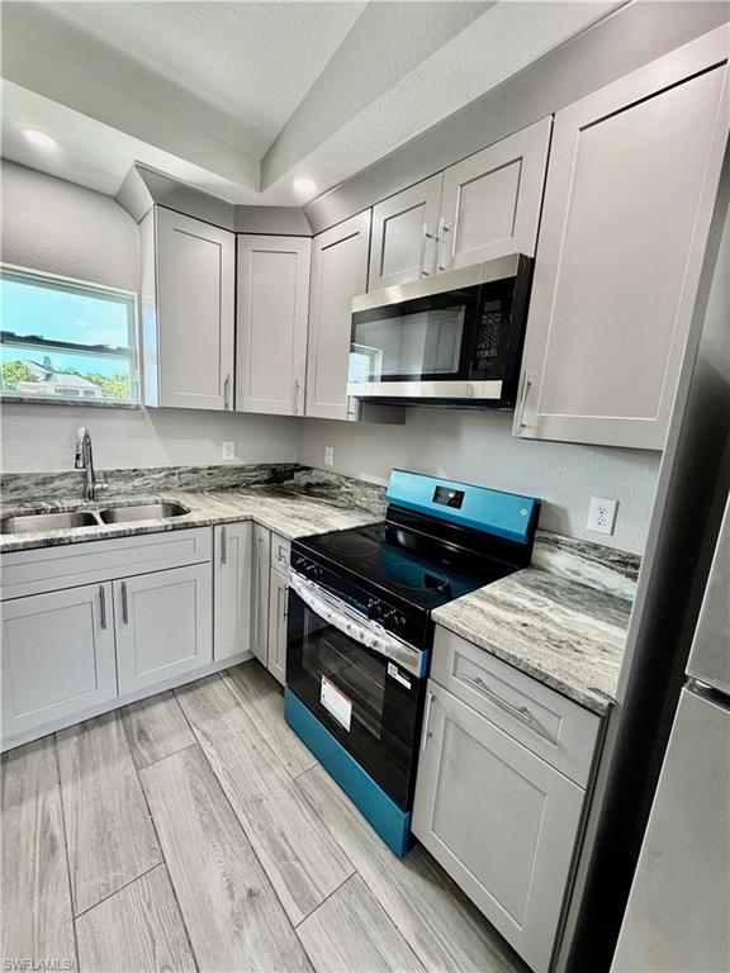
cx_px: 365
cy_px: 486
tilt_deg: -10.3
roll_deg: -4.3
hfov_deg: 85.7
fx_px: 394
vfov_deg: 102.1
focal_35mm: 14
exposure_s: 1/120
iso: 320
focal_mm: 2.22
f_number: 2.2
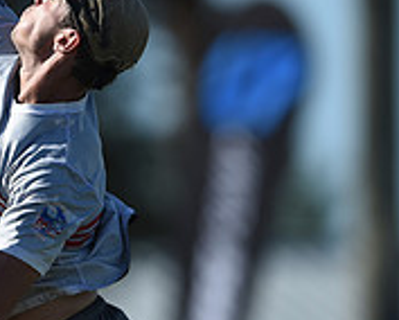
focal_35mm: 1230
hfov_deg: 1.6
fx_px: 14541
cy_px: 81
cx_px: -45
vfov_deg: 1.3
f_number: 3.5
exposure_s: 1/2500
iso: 100
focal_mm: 400
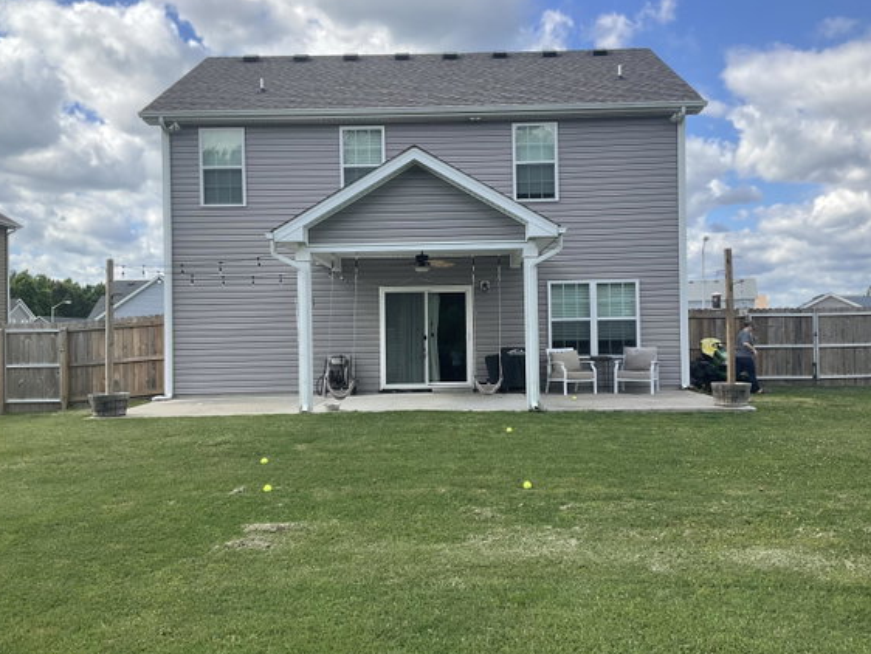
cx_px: 452
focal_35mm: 33
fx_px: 831
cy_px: 329
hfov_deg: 55.3
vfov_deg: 43.0
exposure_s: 1/1195
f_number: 1.8
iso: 25
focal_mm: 3
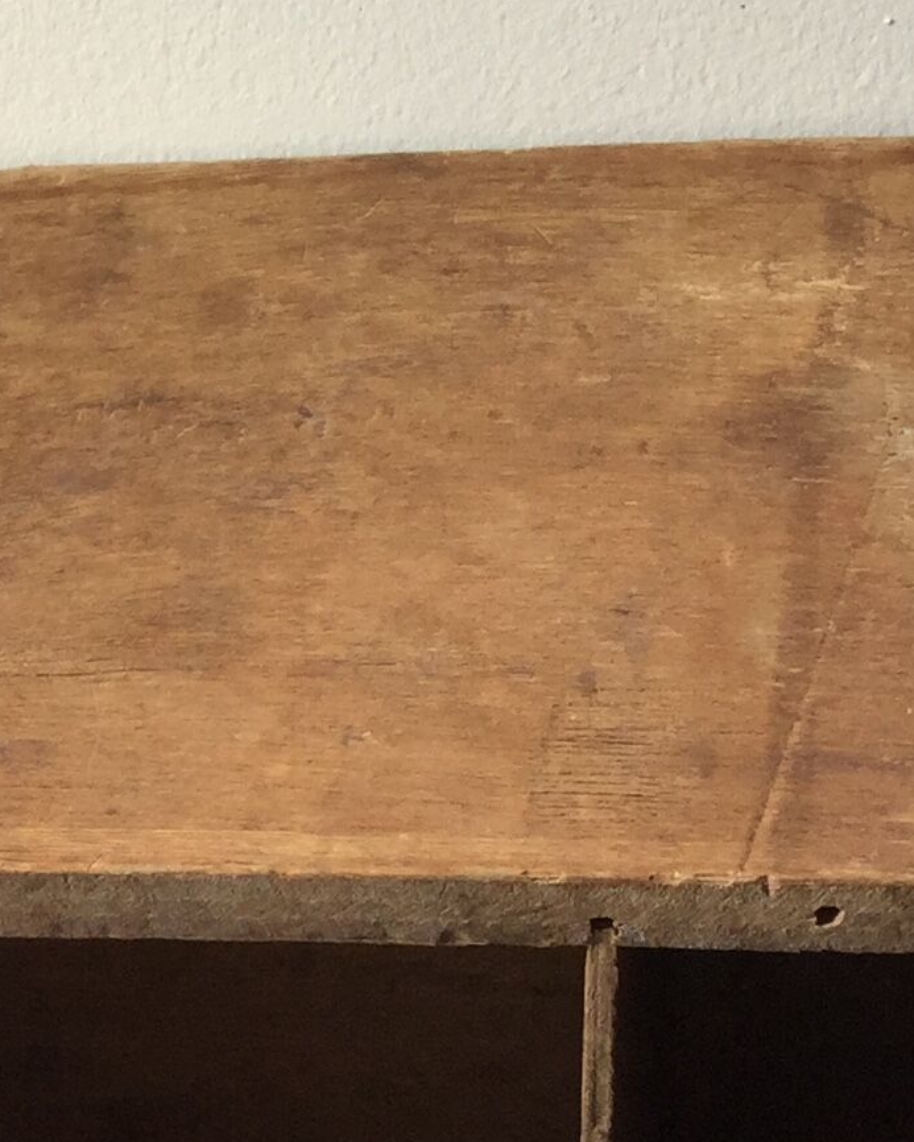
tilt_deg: -39.2
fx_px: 3854
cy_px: 947
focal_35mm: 114
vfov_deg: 16.7
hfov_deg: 13.2
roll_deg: +8.8
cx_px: -185
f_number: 2.4
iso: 32
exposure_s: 1/50
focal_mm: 3.3
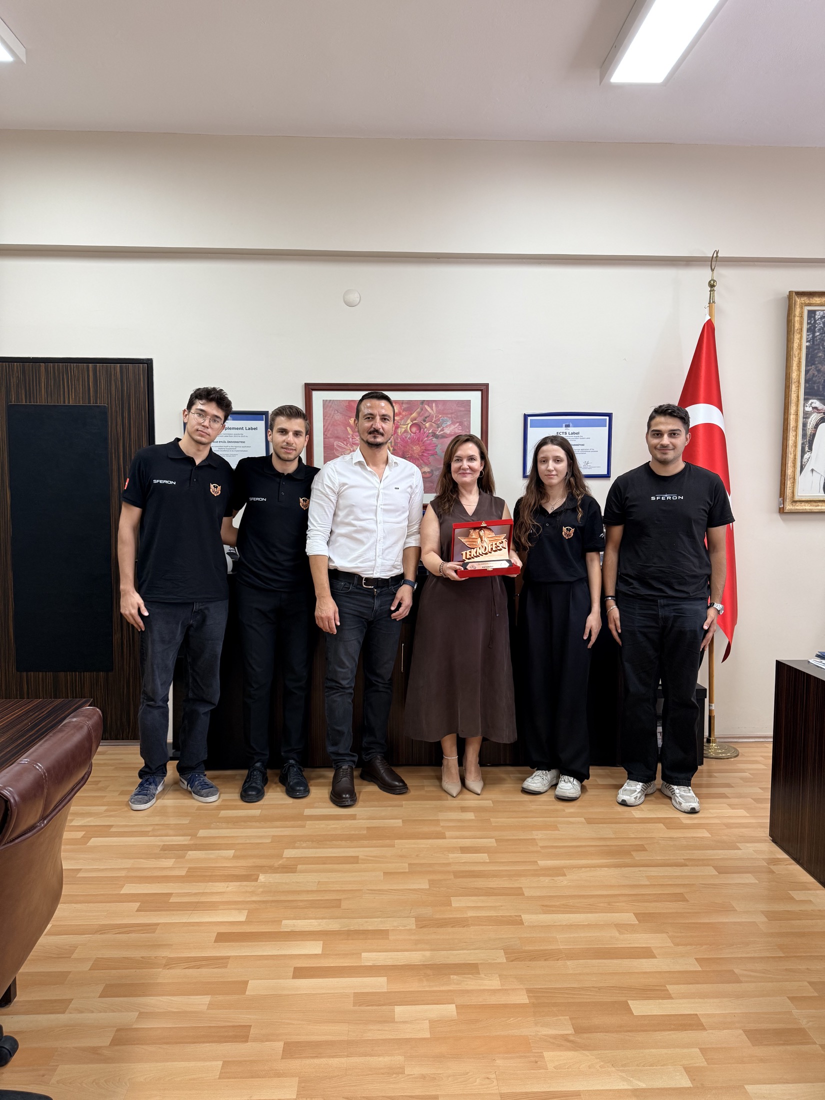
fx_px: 763
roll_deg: -0.4
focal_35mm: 24
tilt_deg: -3.4
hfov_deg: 56.8
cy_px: 550
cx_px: 412
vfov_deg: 71.6
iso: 125
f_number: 1.78
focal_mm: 6.76
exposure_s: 1/50
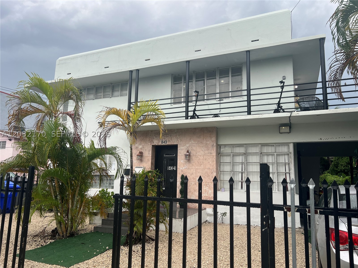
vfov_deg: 53.1
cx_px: 179
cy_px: 134
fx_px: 269
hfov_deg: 67.3
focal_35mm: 26
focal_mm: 5.7
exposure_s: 1/873
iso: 50
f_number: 1.5
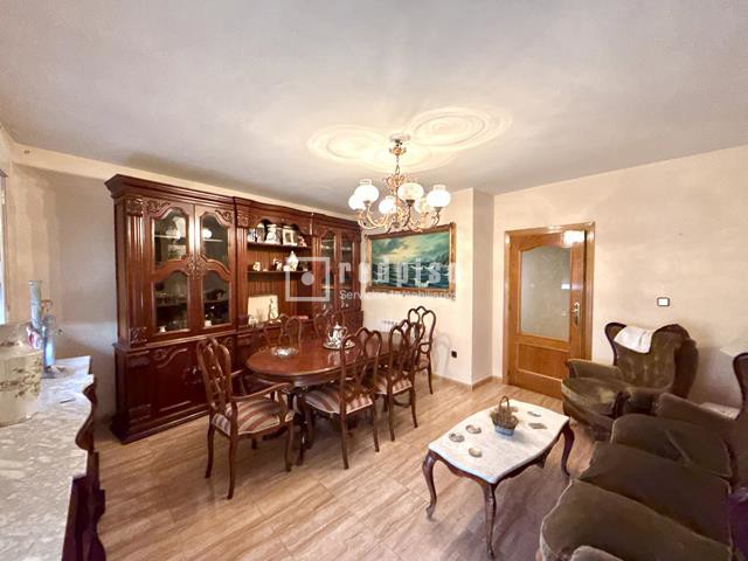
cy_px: 280
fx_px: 303
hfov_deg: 102.1
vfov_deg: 85.7
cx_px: 374
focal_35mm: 14
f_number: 2.2
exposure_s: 1/50
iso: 640
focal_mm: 2.22
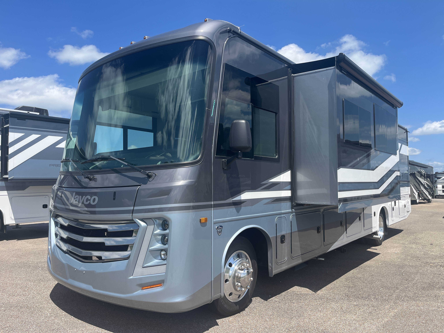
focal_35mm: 26
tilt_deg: +3.7
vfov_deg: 53.1
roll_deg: +1.1
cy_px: 166
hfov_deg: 67.3
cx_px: 222
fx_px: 333
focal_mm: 5.1
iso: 50
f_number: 1.6
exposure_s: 1/2755
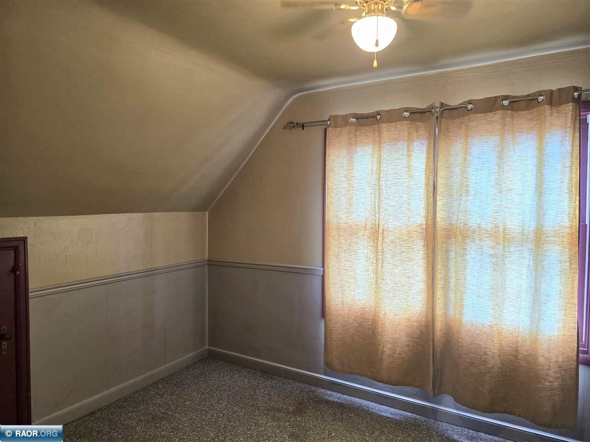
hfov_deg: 73.9
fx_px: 392
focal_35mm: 23
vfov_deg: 58.9
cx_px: 295
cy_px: 221
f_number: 1.7
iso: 125
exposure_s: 1/120
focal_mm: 6.3
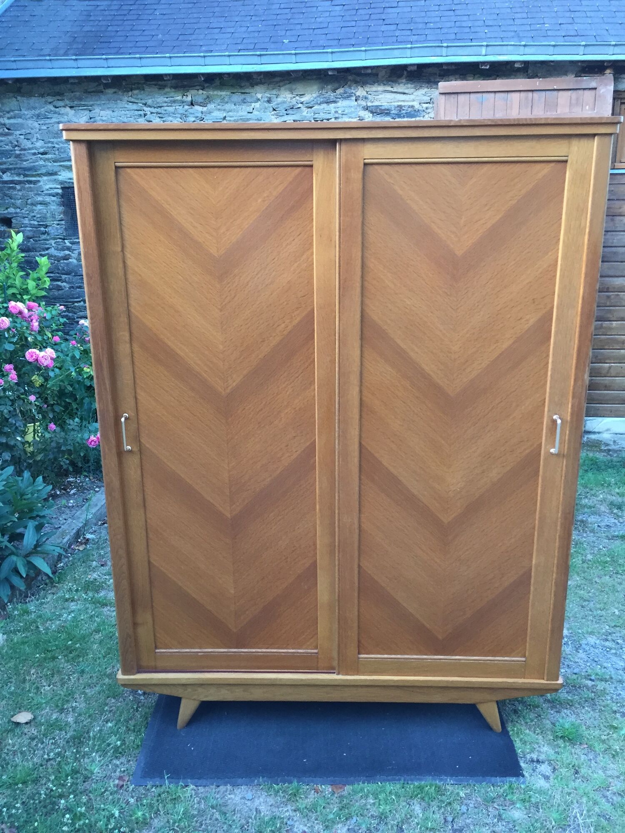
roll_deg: +1.1
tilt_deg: -14.5
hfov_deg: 48.2
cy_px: 416
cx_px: 312
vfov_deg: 61.7
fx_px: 698
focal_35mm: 29
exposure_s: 1/33
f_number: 2.2
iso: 64
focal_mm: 4.15
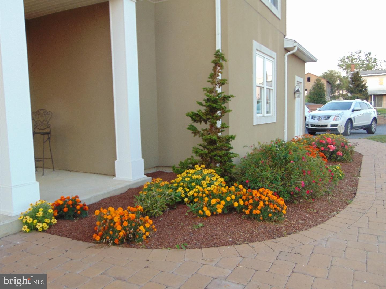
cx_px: 193
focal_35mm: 30
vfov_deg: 46.8
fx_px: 335
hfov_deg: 60.0
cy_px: 144
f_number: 3.1
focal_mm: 5.4
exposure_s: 1/30
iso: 100
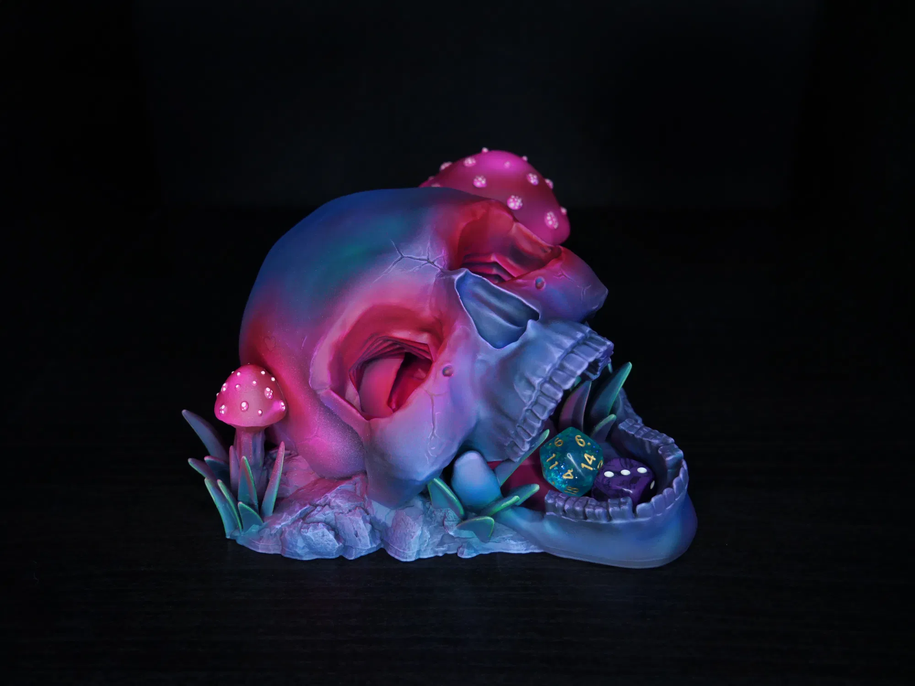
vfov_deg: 39.7
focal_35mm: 36
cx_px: 458
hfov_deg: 51.4
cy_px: 343
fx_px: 952
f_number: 4
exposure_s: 1/60
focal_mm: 18
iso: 500
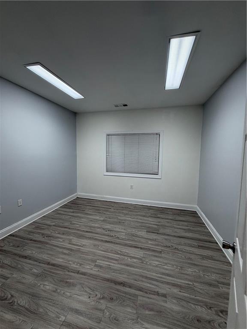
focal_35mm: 14
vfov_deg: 102.1
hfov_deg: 85.7
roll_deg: -0.8
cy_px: 164
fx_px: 133
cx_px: 124
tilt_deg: -5.7
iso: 125
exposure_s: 1/120
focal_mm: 2.22
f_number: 2.2
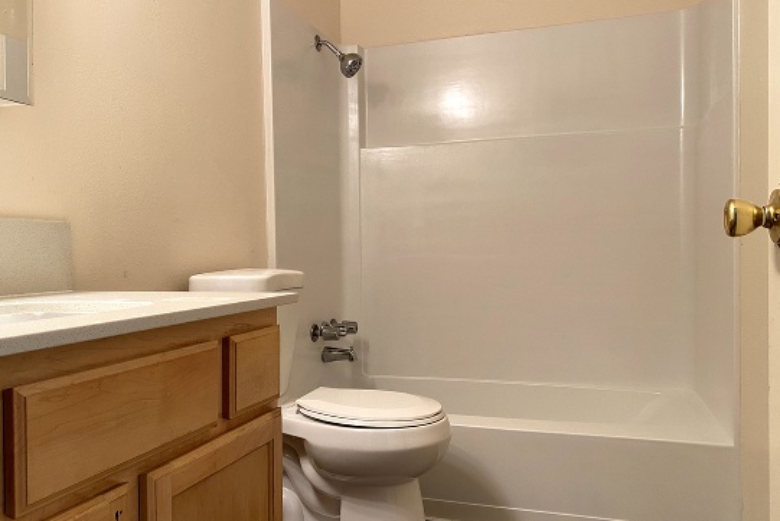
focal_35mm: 32
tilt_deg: -1.3
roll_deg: +1.6
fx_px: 693
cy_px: 266
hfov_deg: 58.5
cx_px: 337
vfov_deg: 41.1
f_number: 1.8
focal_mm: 4.25
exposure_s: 1/60
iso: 100
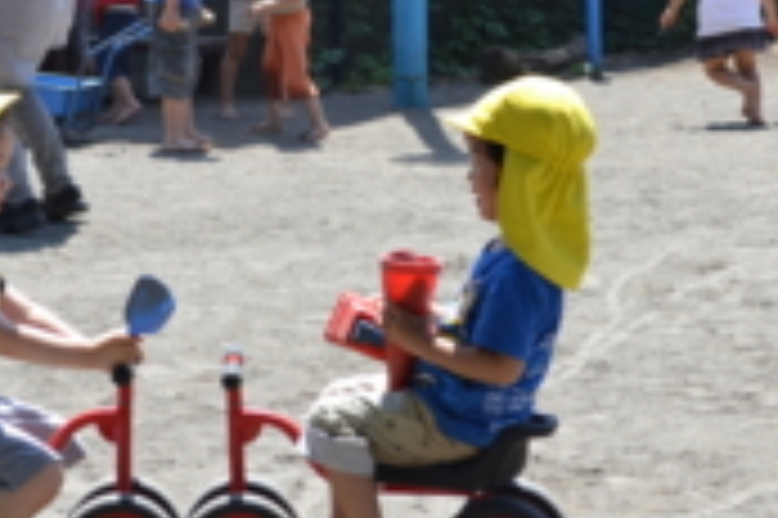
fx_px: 3371
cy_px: 209
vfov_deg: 8.8
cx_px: 409
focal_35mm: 156
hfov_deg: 13.2
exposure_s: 1/160
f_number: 6.3
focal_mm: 45
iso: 100
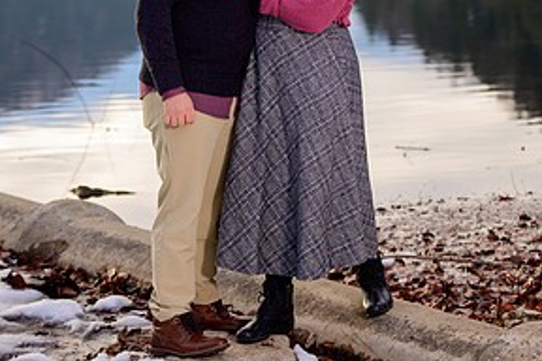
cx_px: 346
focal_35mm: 141
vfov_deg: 9.7
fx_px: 2123
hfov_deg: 14.5
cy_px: 41
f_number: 2.8
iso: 250
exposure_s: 1/500
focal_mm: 70
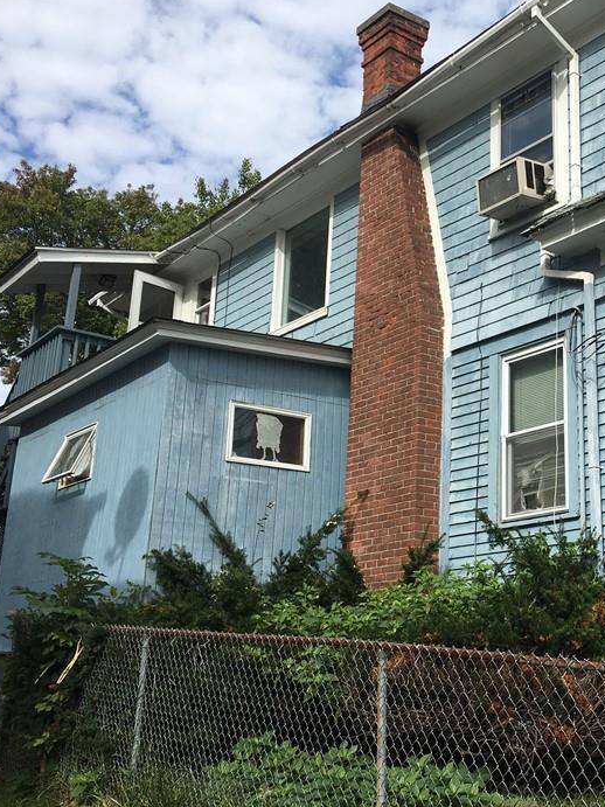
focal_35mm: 43
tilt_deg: +16.9
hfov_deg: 32.0
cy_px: 360
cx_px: 545
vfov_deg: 43.8
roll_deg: +1.4
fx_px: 1002
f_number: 2.2
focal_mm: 4.15
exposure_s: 1/1538
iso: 25
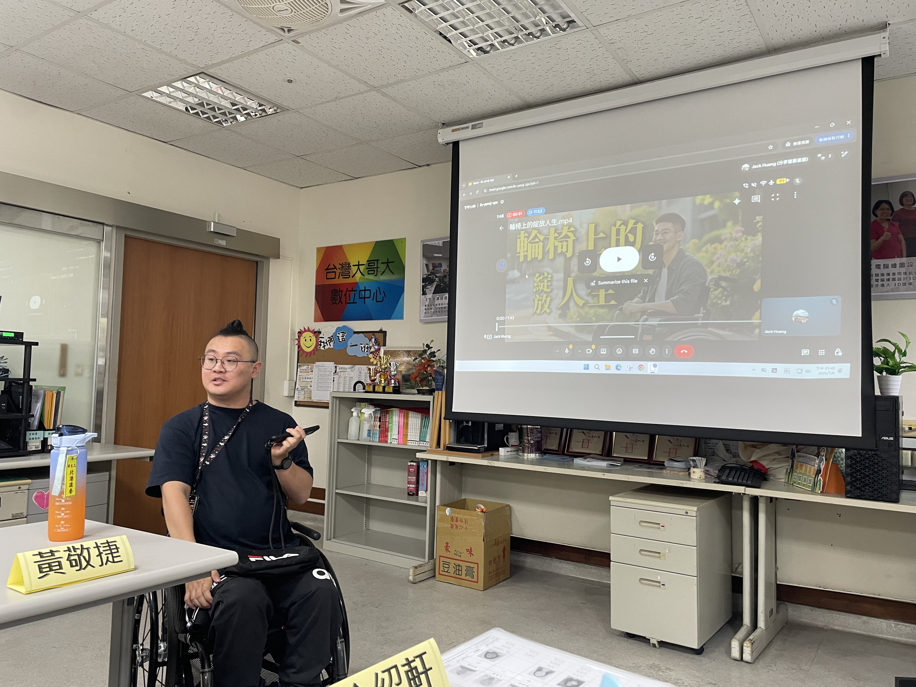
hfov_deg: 67.3
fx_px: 688
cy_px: 344
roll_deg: -1.1
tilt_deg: +3.2
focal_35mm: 26
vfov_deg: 53.1
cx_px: 458
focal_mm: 4.2
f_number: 1.6
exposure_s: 1/60
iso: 125
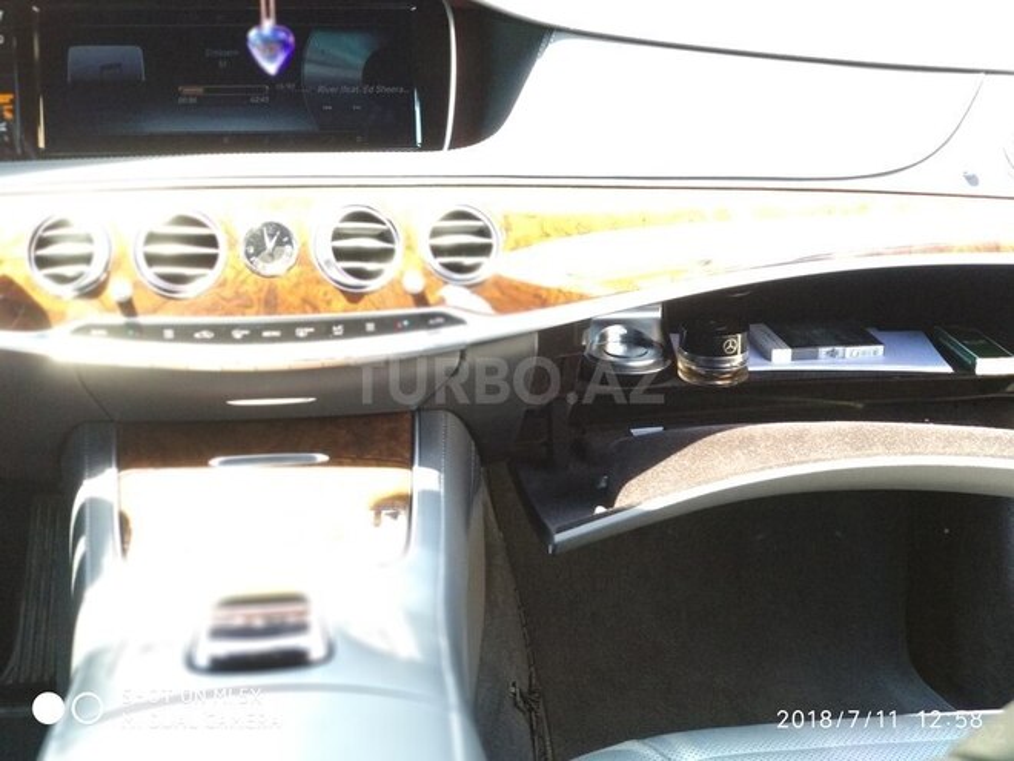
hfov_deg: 36.8
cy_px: 380
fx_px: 1523
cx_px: 507
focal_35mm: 52
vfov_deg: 28.0
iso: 640
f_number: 2.6
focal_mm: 5.99
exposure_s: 1/60
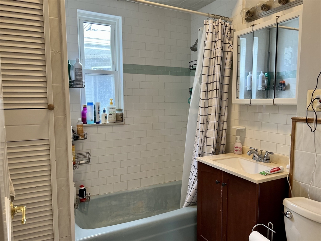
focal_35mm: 26
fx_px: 241
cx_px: 160
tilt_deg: -4.9
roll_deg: +0.1
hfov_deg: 67.3
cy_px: 120
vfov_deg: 53.1
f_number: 1.5
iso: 100
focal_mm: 5.7
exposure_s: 1/120
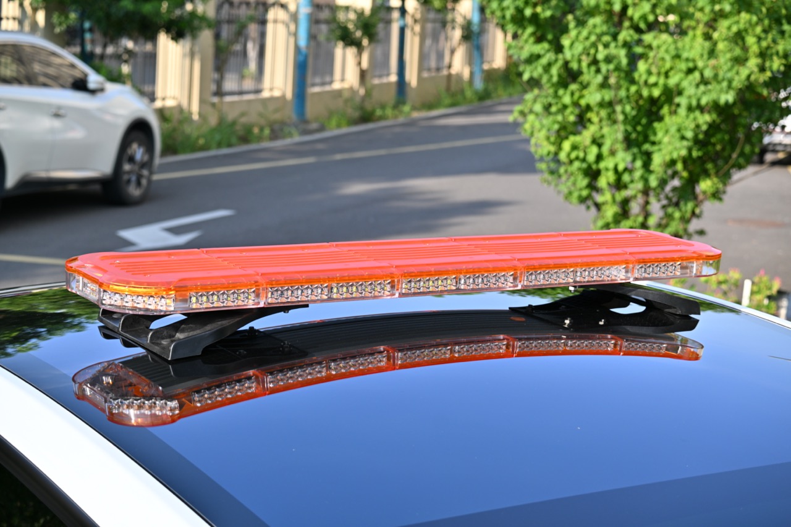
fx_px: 1648
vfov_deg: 18.2
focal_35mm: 75
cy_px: 264
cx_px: 396
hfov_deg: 27.0
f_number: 5.6
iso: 100
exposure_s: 1/250
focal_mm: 50
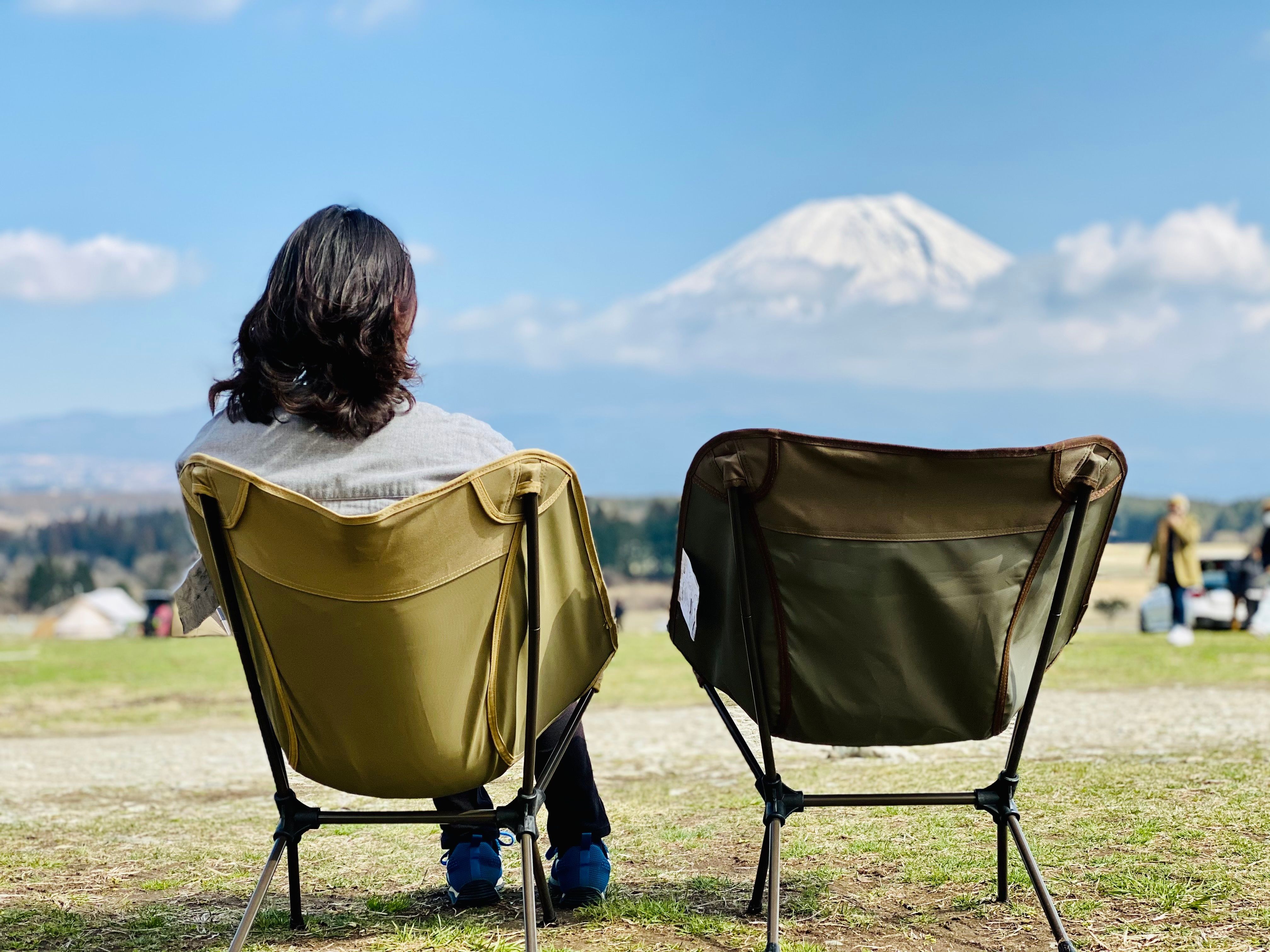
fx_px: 1908
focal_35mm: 52
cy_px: 476
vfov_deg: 28.0
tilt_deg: +2.7
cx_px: 635
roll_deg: -0.2
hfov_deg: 36.8
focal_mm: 6
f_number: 2
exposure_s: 1/1653
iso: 20
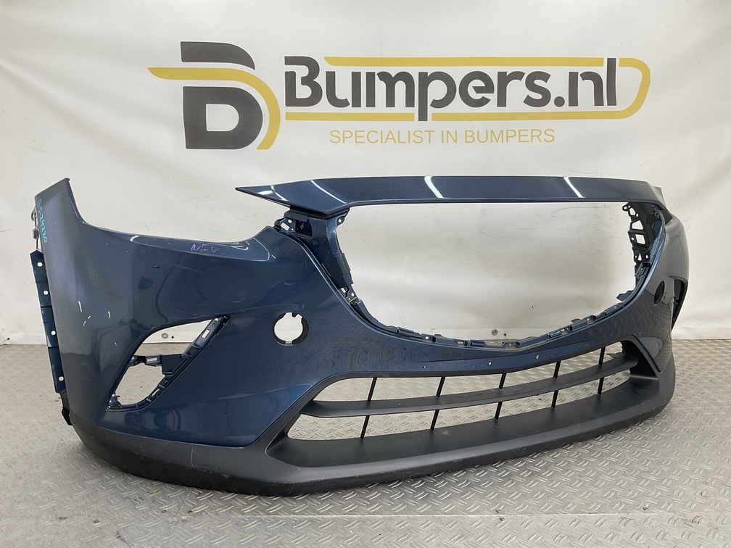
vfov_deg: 48.2
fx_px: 612
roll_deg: -0.7
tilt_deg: -8.6
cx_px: 366
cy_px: 274
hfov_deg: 61.7
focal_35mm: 29
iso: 16
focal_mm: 3
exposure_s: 1/141
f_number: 1.8
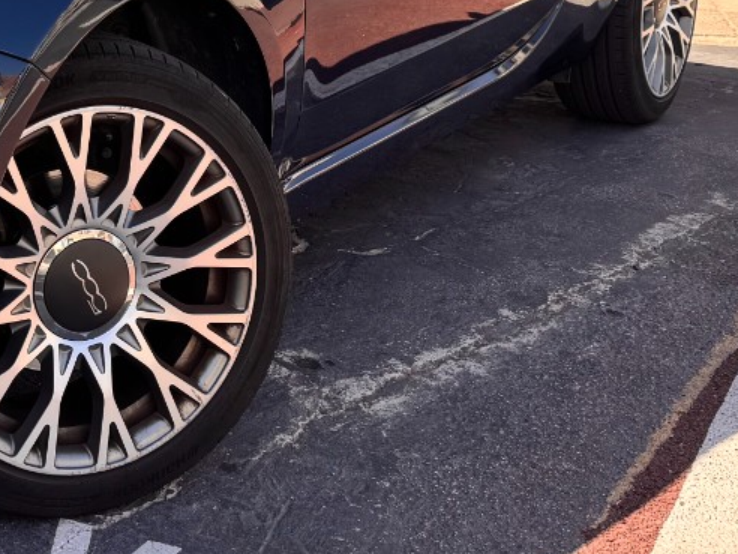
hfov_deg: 23.4
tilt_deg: -9.4
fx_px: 1663
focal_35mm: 78
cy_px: -69
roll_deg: -0.7
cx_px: -88
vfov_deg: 18.1
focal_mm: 6.76
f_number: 1.78
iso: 80
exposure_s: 1/792
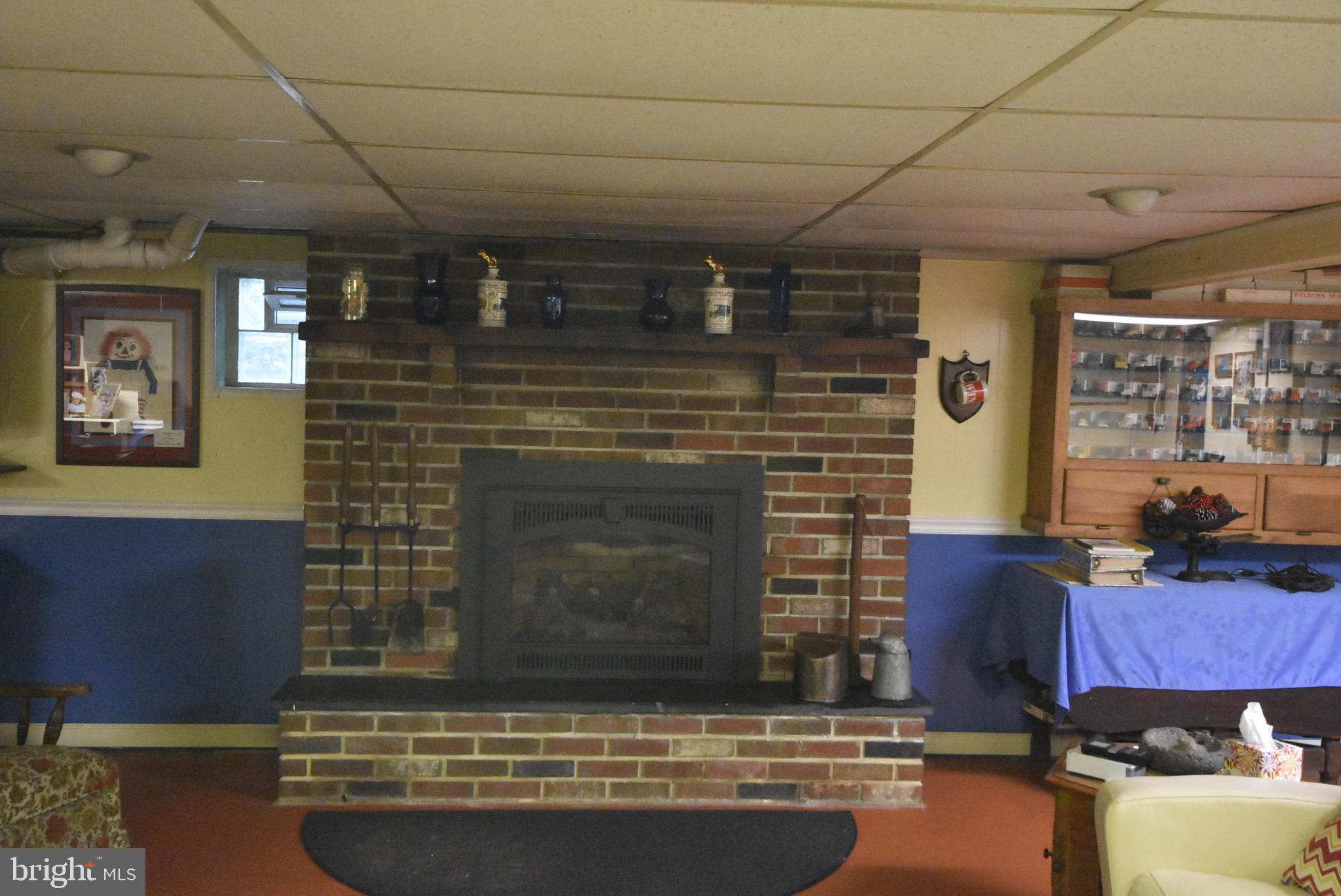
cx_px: 670
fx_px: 1342
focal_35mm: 36
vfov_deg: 36.9
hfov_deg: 53.1
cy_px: 448
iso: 11400
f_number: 4.5
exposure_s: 1/60
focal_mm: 24
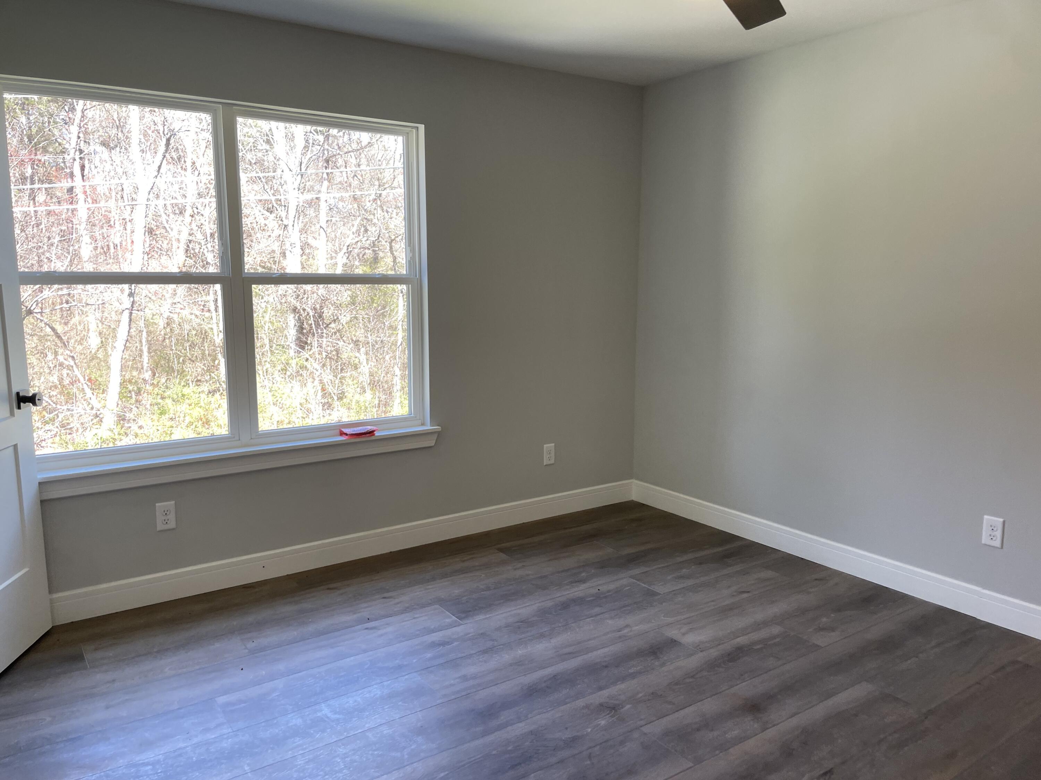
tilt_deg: -11.1
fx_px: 782
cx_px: 520
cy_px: 390
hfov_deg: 67.3
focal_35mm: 26
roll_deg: +0.4
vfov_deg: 53.1
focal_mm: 4.2
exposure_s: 1/120
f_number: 1.6
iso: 64
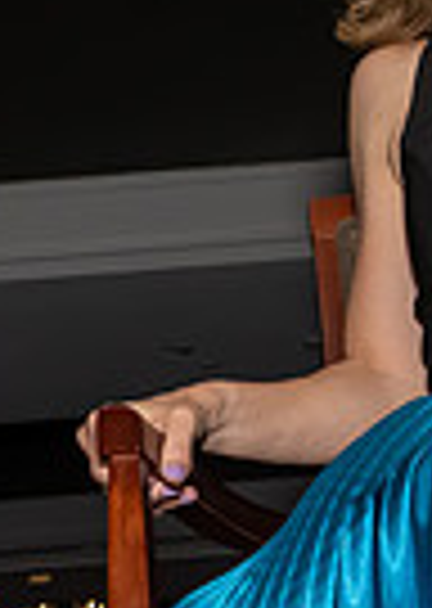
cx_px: 496
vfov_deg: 16.2
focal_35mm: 123
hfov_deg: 11.4
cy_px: 112
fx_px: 2119
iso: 1000
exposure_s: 1/250
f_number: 8
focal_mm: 17
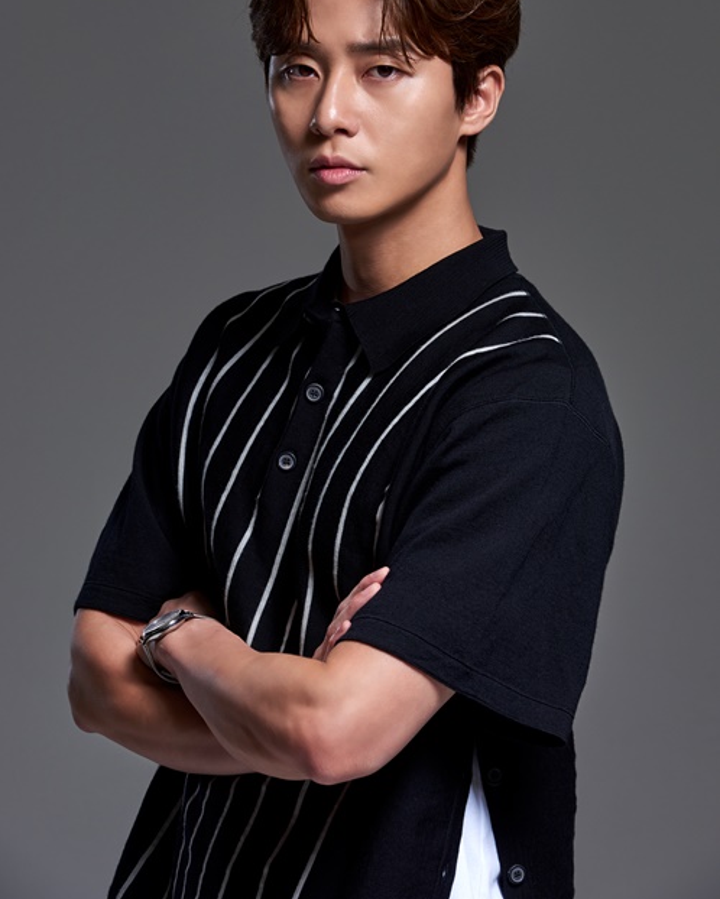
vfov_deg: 8.5
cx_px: 360
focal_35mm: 226
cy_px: 410
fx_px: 6017
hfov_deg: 6.8
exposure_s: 1/125
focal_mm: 200
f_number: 13
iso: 200
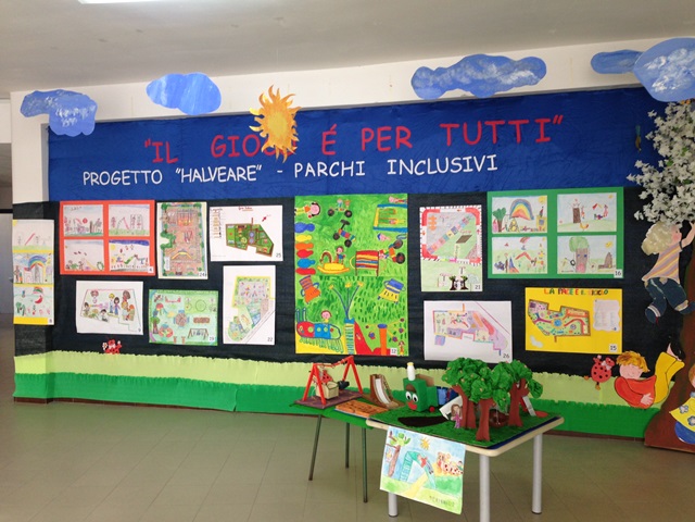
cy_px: 261
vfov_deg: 42.9
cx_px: 348
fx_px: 663
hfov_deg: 55.4
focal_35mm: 33
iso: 64
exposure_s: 1/40
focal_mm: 4.12
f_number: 2.4
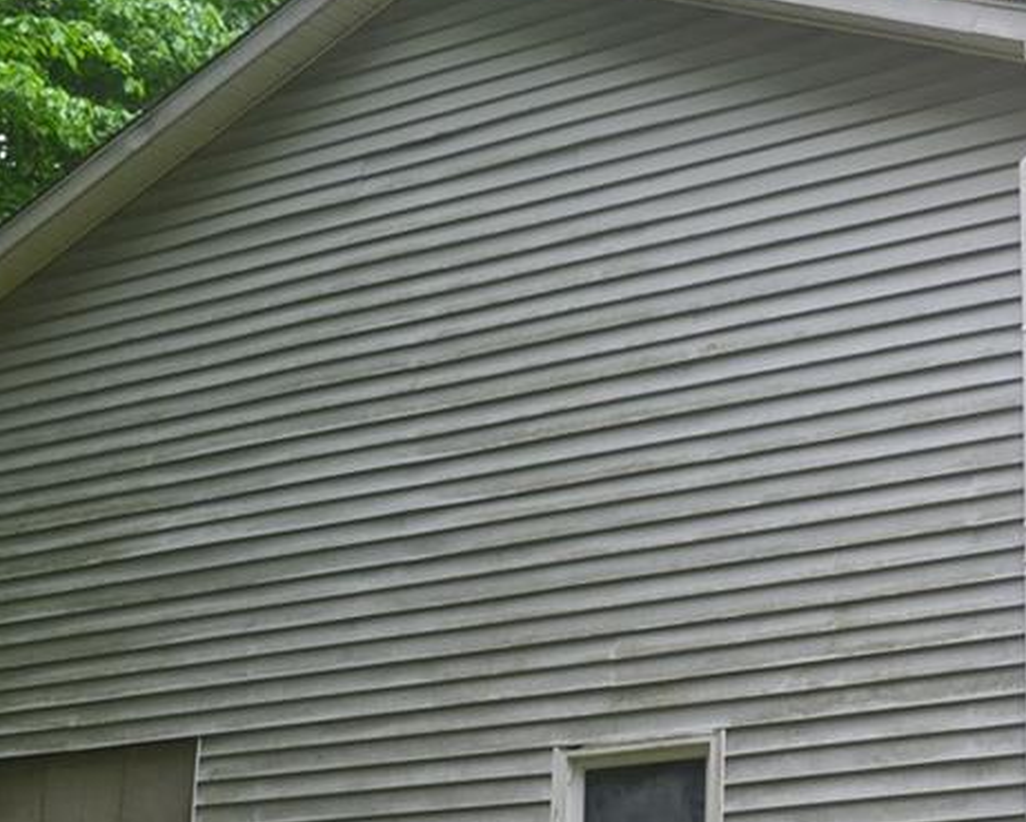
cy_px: 512
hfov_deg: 24.2
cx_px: 1048
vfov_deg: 20.4
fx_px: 2278
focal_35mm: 75
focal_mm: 24
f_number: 9
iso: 400
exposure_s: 1/100
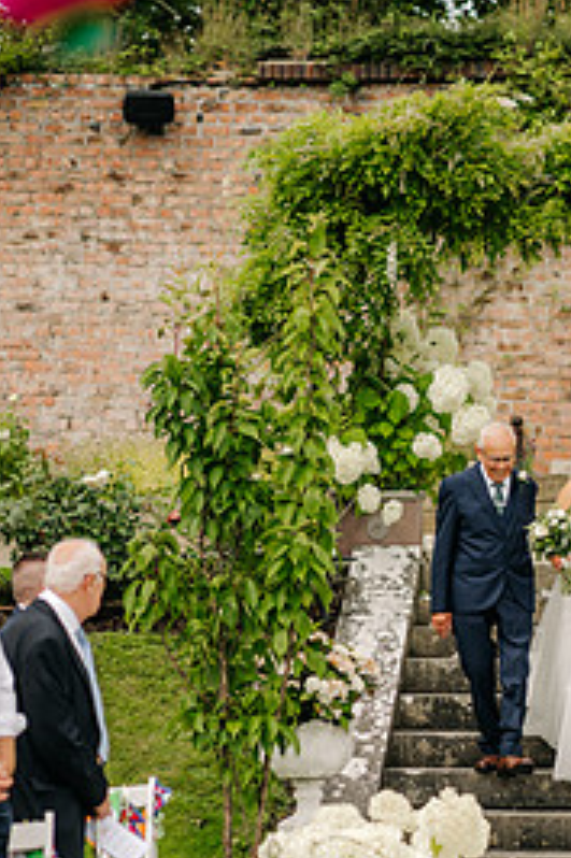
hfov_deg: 9.5
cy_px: 616
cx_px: 336
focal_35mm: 144
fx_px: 3430
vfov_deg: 14.2
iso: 100
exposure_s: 1/2000
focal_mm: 85
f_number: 2.2
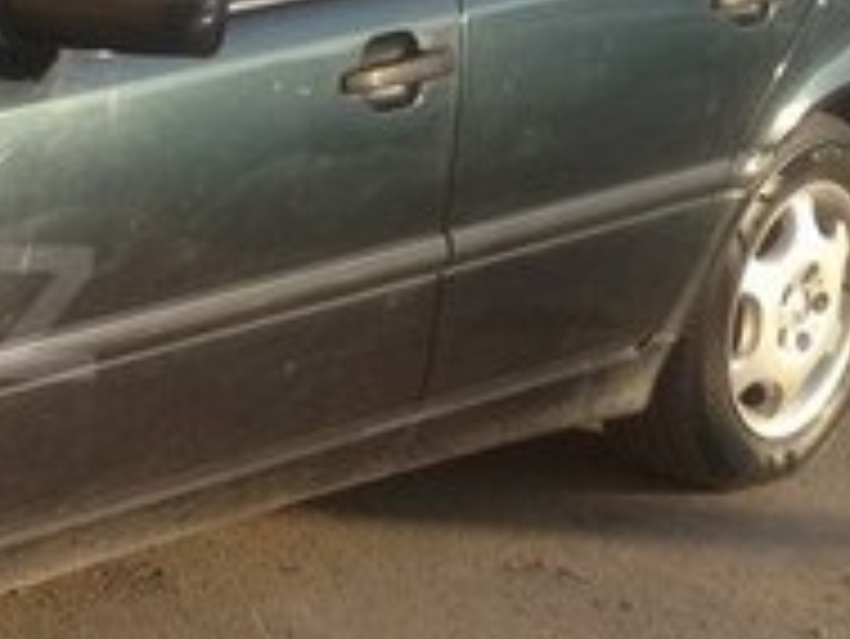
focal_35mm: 115
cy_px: 313
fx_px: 2826
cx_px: -364
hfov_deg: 15.9
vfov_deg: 12.9
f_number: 2.4
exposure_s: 1/669
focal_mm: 4.12
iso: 50
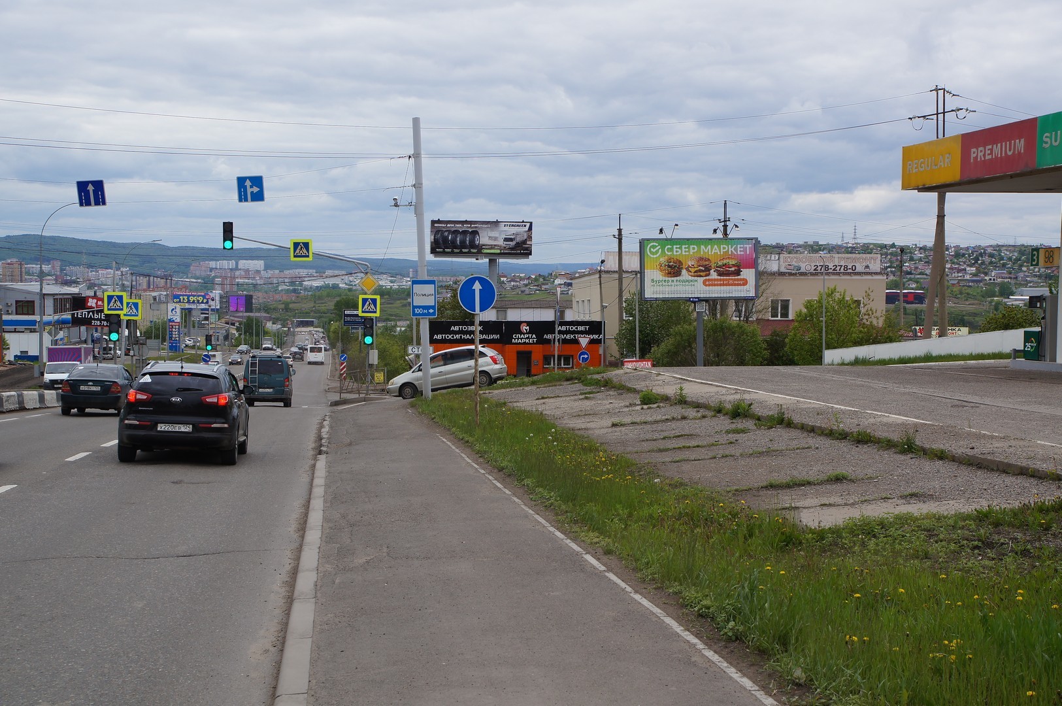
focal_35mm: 52
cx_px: 531
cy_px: 353
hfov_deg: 37.9
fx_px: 1547
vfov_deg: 25.7
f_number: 10
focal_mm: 35
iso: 100
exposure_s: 1/200
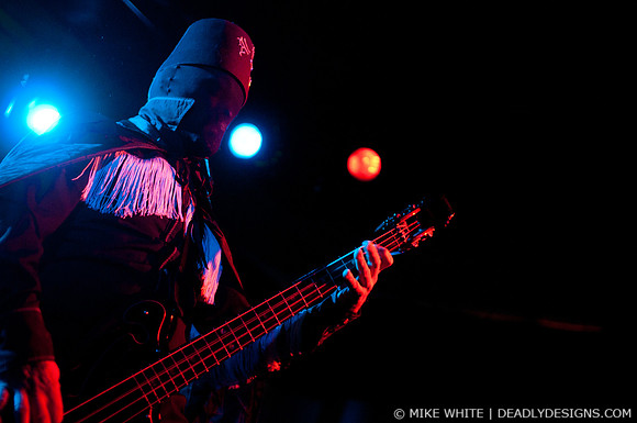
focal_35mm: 45
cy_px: 212
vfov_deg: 29.8
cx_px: 318
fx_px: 795
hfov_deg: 43.7
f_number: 1.8
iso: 1000
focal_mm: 30
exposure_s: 1/80
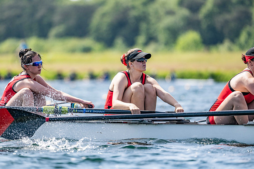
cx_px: 127
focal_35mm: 400
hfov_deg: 5.2
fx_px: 2823
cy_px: 84
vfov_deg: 3.4
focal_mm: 400
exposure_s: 1/2500
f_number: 4.5
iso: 320
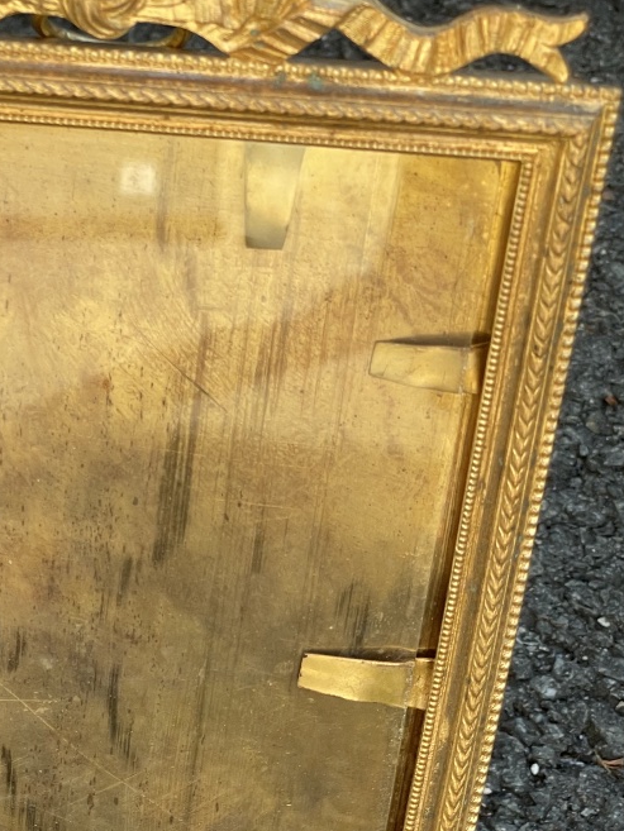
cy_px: 637
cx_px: 91
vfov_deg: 20.5
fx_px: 2283
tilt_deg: -49.5
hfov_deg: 15.4
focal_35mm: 95
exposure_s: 1/99
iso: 25
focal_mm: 6
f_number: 2
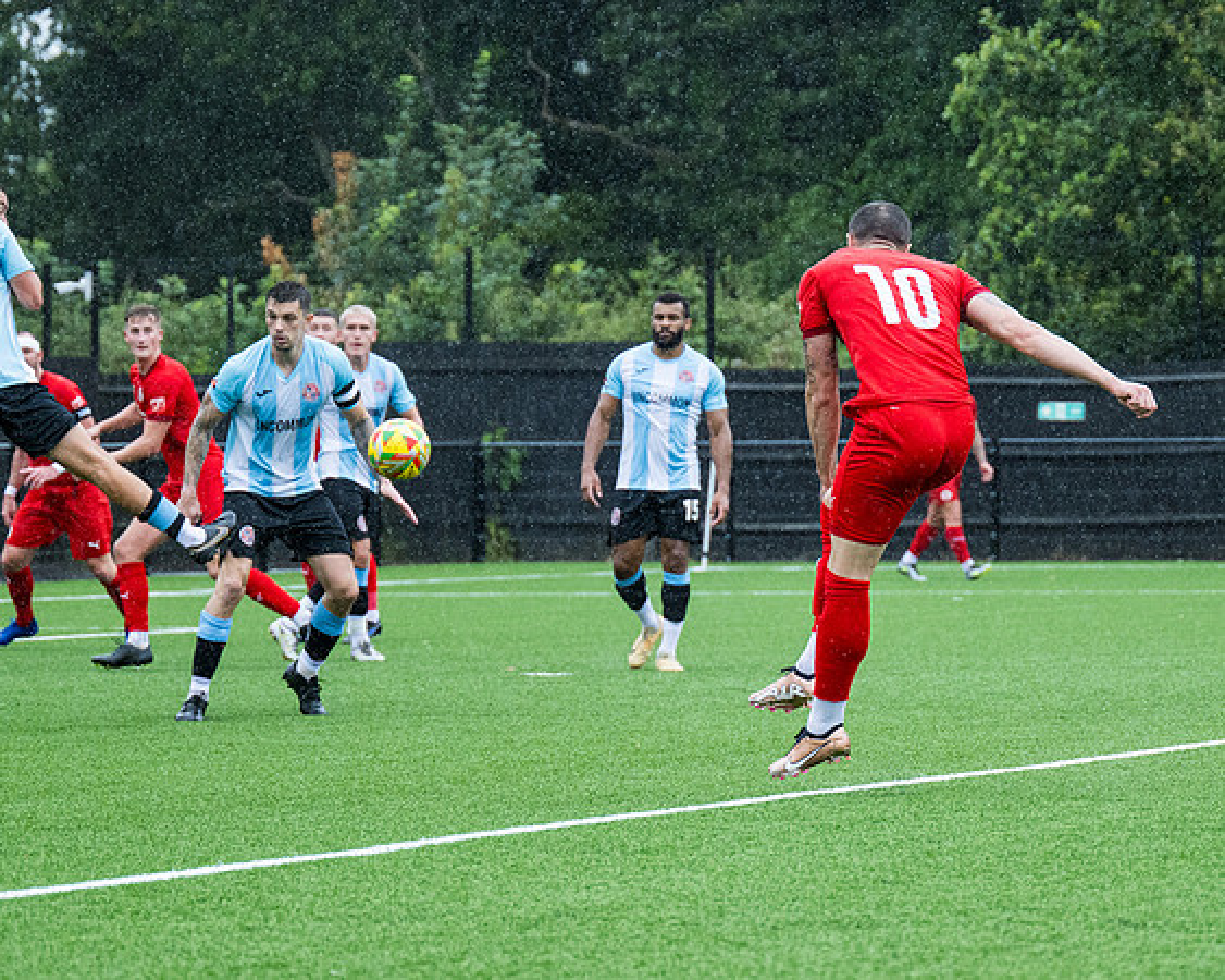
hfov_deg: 9.0
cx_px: 802
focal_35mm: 215
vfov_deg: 7.2
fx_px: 7786
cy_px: 508
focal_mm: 110
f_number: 4
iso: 1000
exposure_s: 1/1600
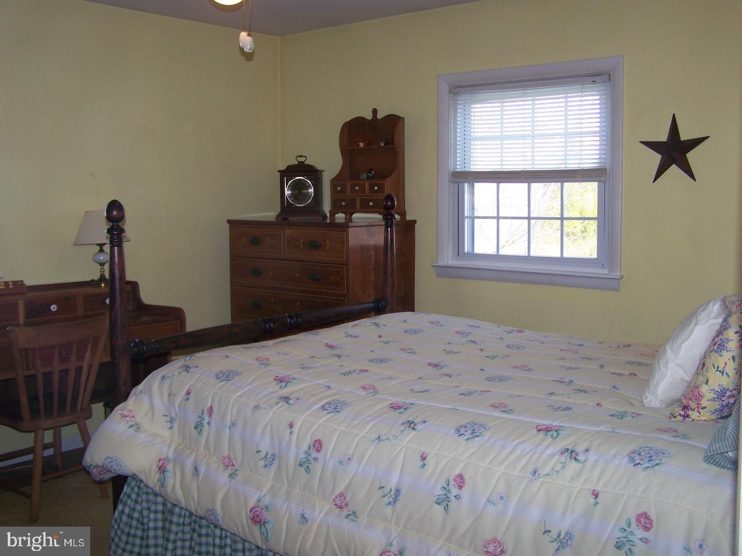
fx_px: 815
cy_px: 278
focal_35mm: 38
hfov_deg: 49.0
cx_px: 371
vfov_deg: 37.7
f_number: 2.8
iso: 80
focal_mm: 6.3
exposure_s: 1/60
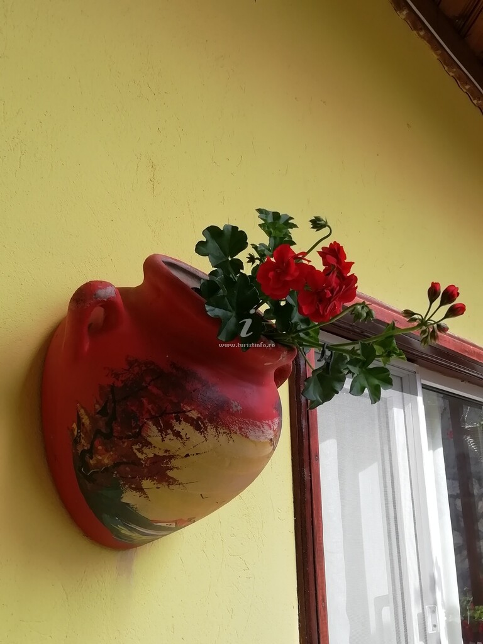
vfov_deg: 51.4
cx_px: 242
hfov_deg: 39.7
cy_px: 322
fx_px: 670
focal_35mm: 36
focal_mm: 3.21
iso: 50
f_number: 2.2
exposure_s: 1/384
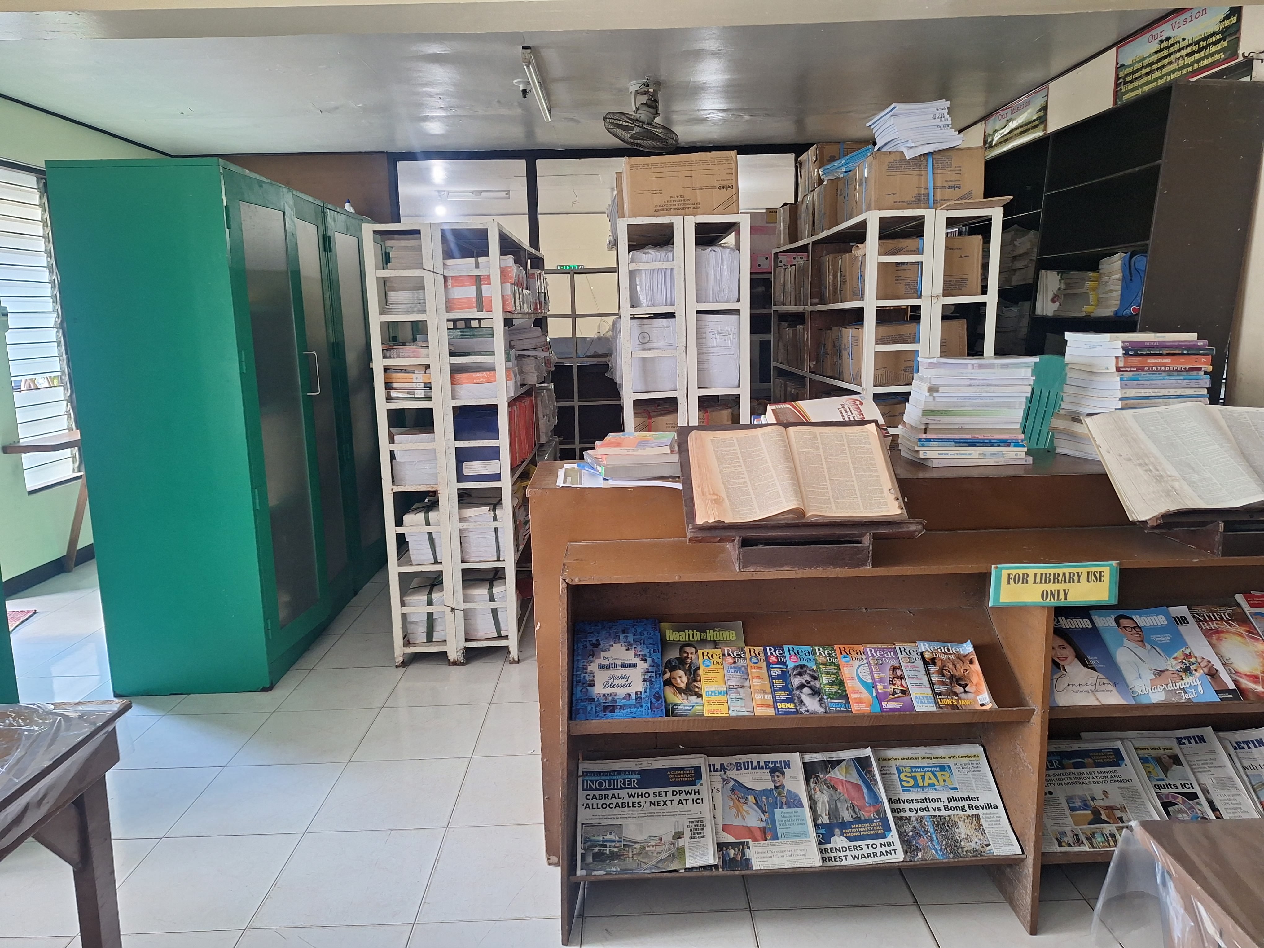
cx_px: 632
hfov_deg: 73.9
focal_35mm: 23
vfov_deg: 58.9
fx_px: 840
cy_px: 474
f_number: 1.8
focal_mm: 5.54
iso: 250
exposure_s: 1/25
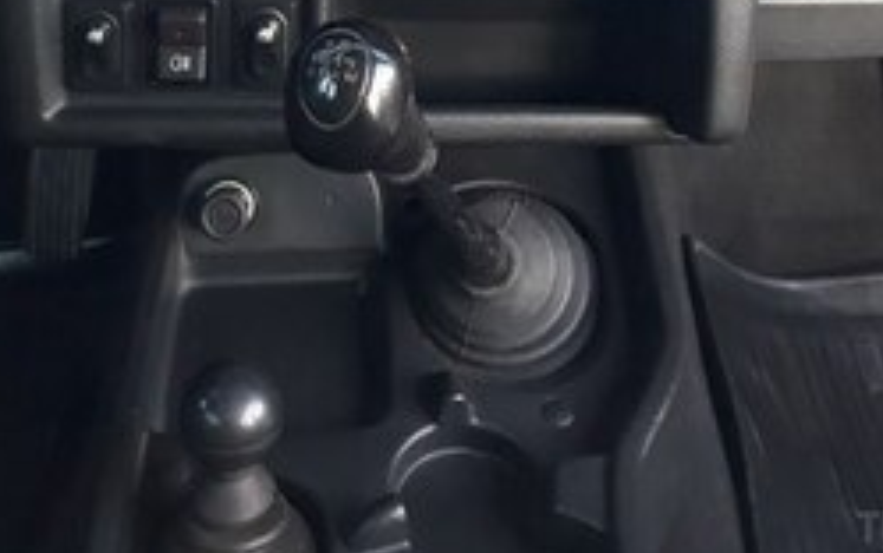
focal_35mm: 57
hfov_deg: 35.6
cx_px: 411
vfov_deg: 19.5
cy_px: -305
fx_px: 1373
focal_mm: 3.6
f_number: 1.9
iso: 160
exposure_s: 1/33
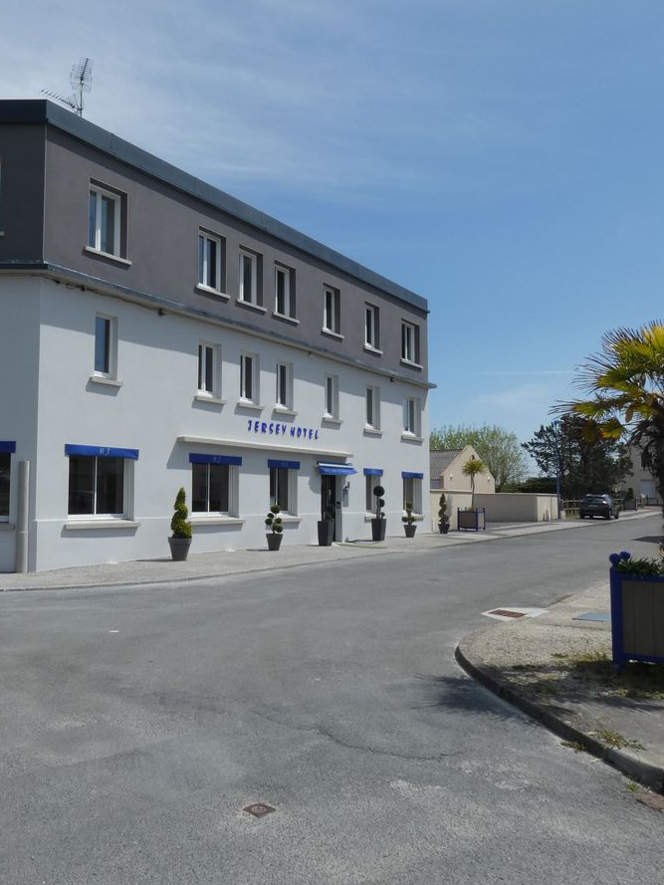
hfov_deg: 50.2
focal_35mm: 27
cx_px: 206
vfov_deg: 65.3
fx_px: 690
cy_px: 445
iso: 80
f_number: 5
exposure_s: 1/800
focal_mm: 3.6
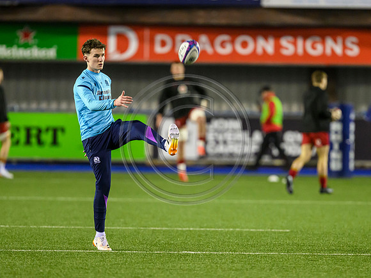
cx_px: 218
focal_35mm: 601
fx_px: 6440
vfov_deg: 2.5
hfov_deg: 3.3
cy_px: 155
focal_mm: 400
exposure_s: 1/500
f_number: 3.2
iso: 5000
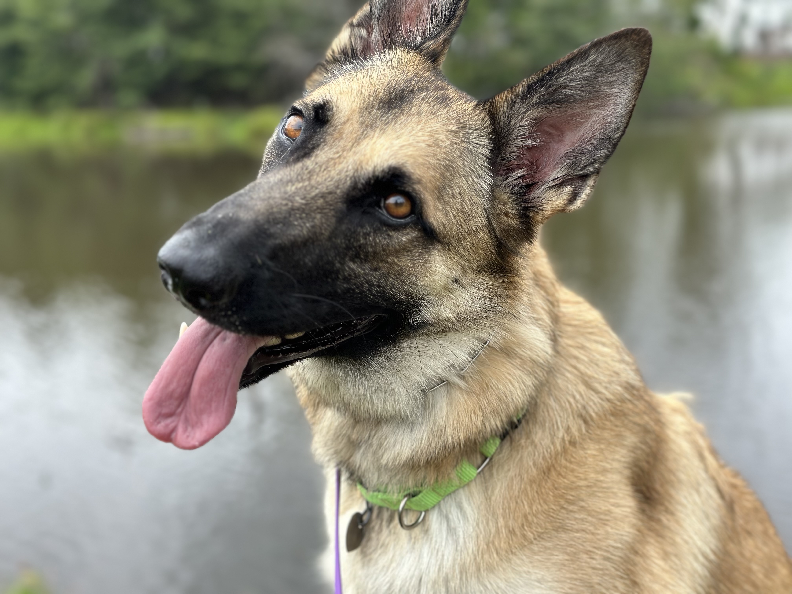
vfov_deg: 30.3
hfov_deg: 39.7
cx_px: 396
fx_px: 1098
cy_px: 297
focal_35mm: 48
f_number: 1.78
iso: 80
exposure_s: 1/2028
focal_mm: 6.86
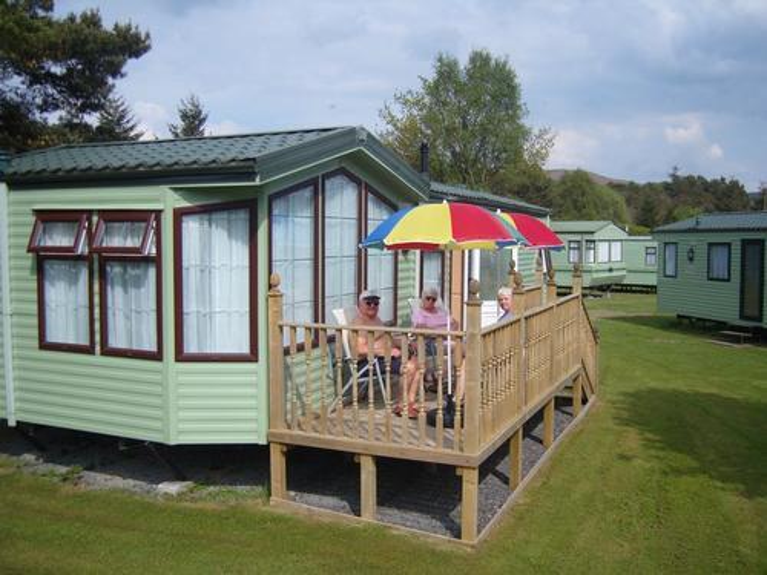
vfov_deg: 40.7
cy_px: 288
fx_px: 776
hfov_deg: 52.6
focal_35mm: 35
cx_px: 384
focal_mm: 7.4
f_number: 7.1
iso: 80
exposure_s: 1/250
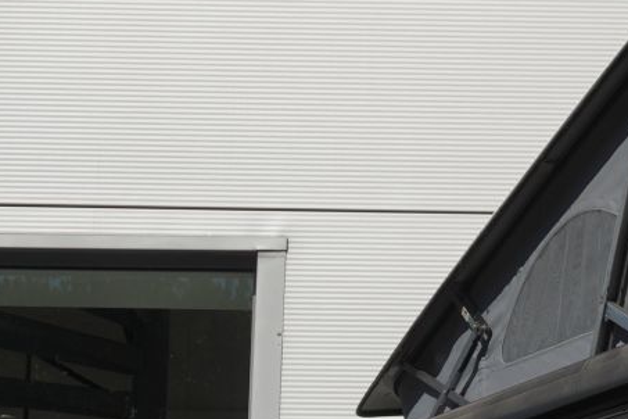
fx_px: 3048
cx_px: 1058
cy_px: 610
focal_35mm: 175
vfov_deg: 7.7
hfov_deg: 11.1
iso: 100
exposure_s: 1/350
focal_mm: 33
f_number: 8
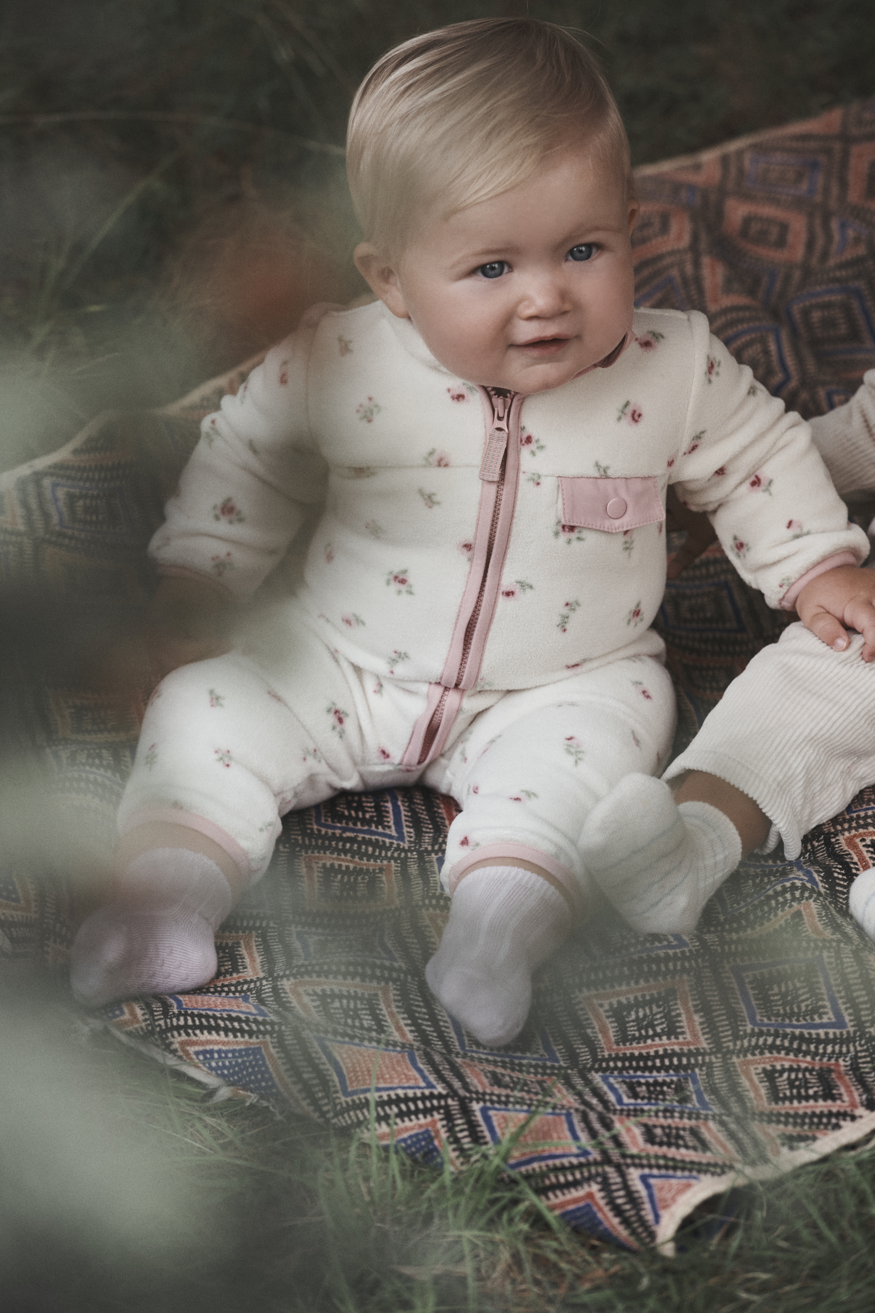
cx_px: 438
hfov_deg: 8.9
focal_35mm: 155
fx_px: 5650
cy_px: 656
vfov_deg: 13.2
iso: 250
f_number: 5
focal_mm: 155
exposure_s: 1/250
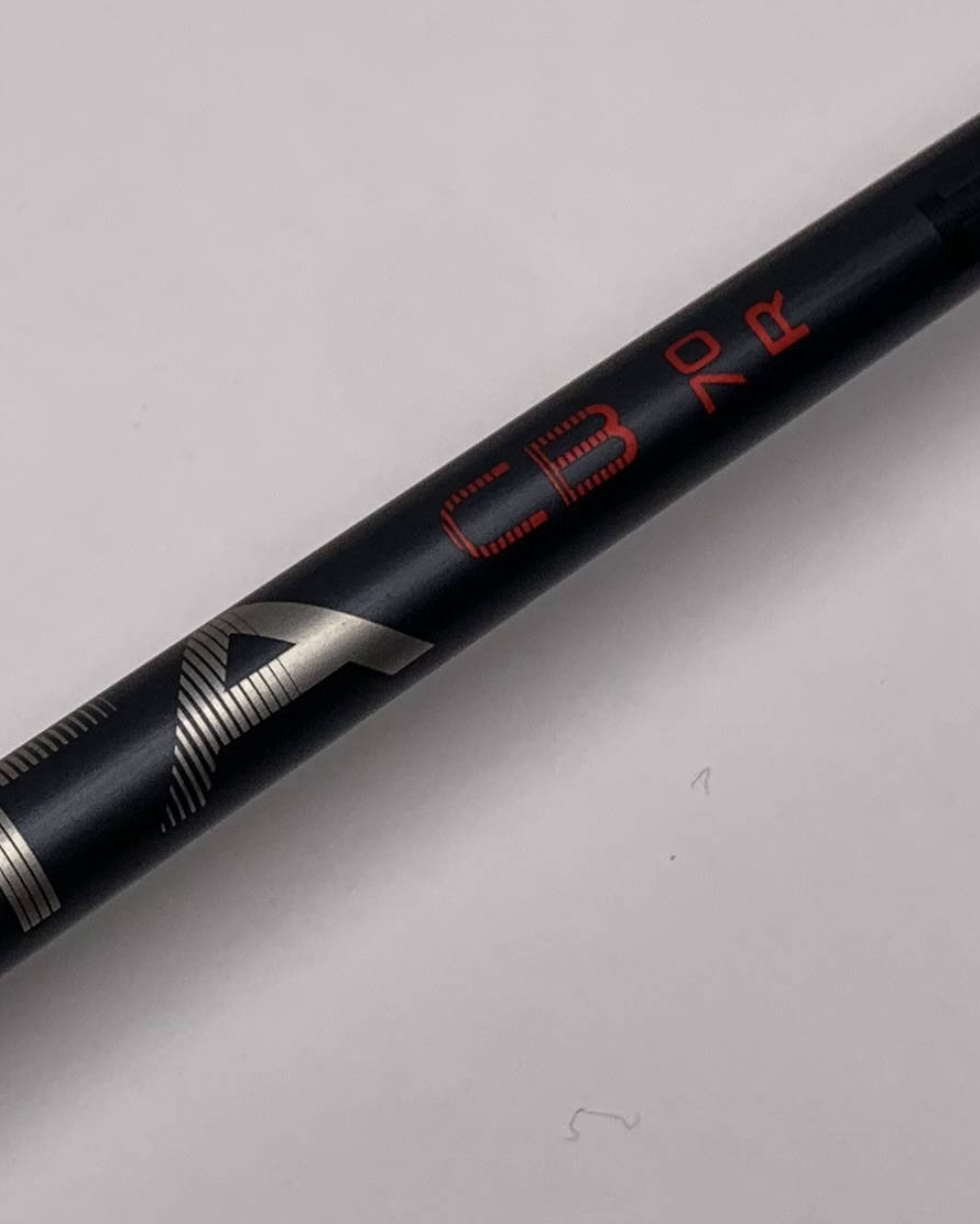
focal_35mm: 92
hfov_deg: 16.7
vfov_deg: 20.7
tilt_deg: -60.6
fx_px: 3335
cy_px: 359
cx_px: 334
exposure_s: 1/273
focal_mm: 4.25
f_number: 1.8
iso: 25
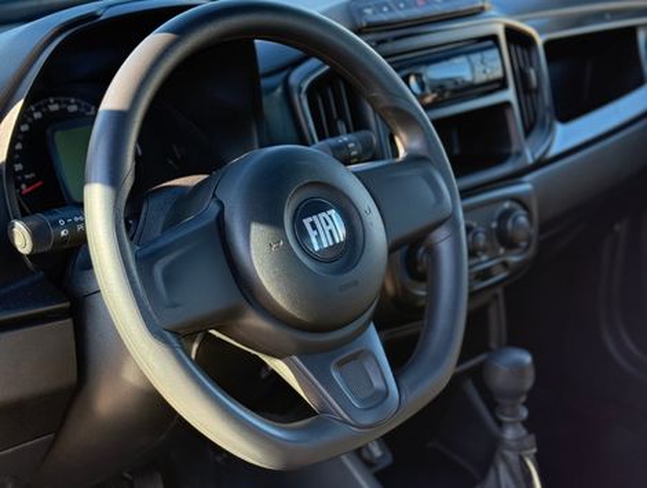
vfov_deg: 30.3
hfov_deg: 39.6
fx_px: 899
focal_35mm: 48
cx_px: 324
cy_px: 244
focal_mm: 6.76
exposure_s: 1/242
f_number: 1.78
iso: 160
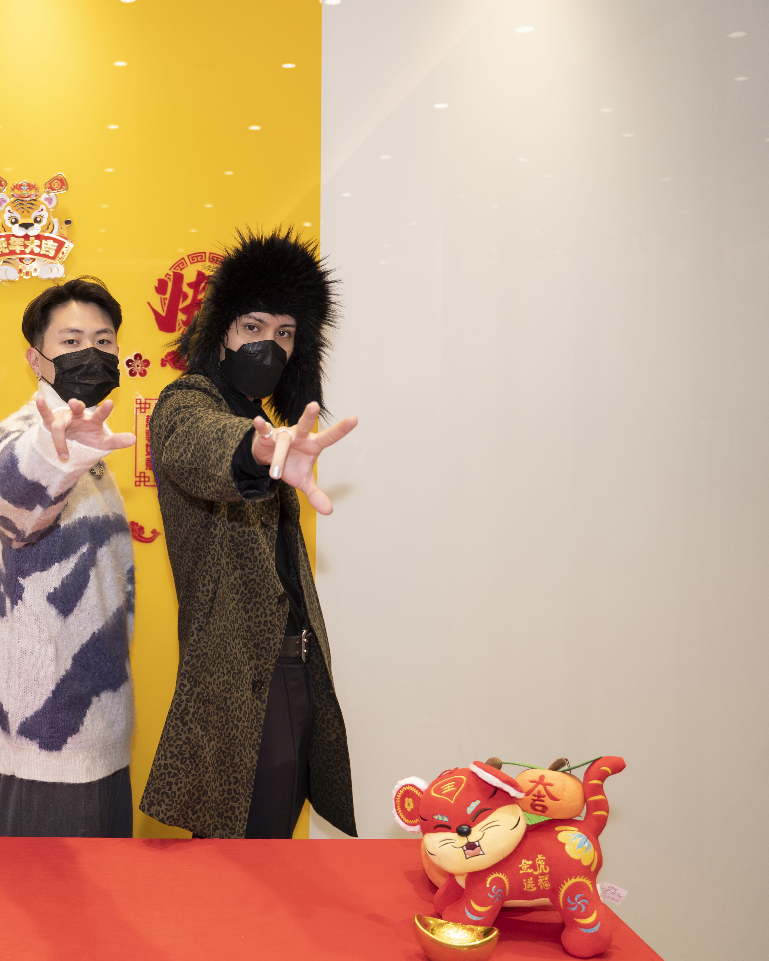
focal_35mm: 43
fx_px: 1223
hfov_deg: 32.9
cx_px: 61
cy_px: 486
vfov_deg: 42.9
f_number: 2.8
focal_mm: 30
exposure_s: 1/200
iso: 400
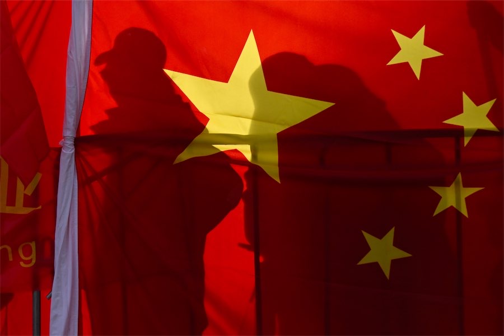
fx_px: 1260
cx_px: 252
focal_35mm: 90
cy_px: 168
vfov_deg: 15.2
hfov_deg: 22.6
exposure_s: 1/6400
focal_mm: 90
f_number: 4
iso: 1000
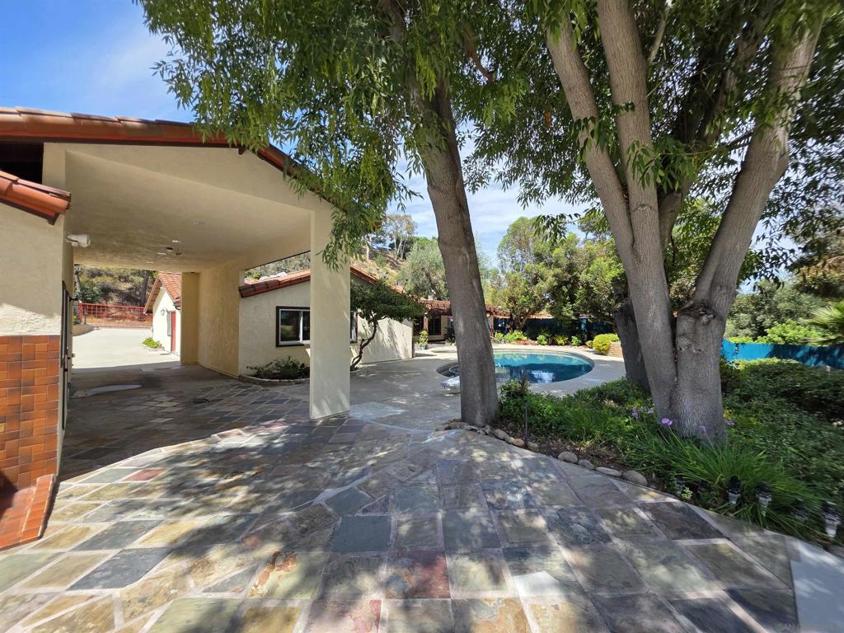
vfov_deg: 89.9
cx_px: 422
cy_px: 316
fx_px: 317
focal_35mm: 13
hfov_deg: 106.2
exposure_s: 1/1058
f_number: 1.9
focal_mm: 2.2
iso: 40
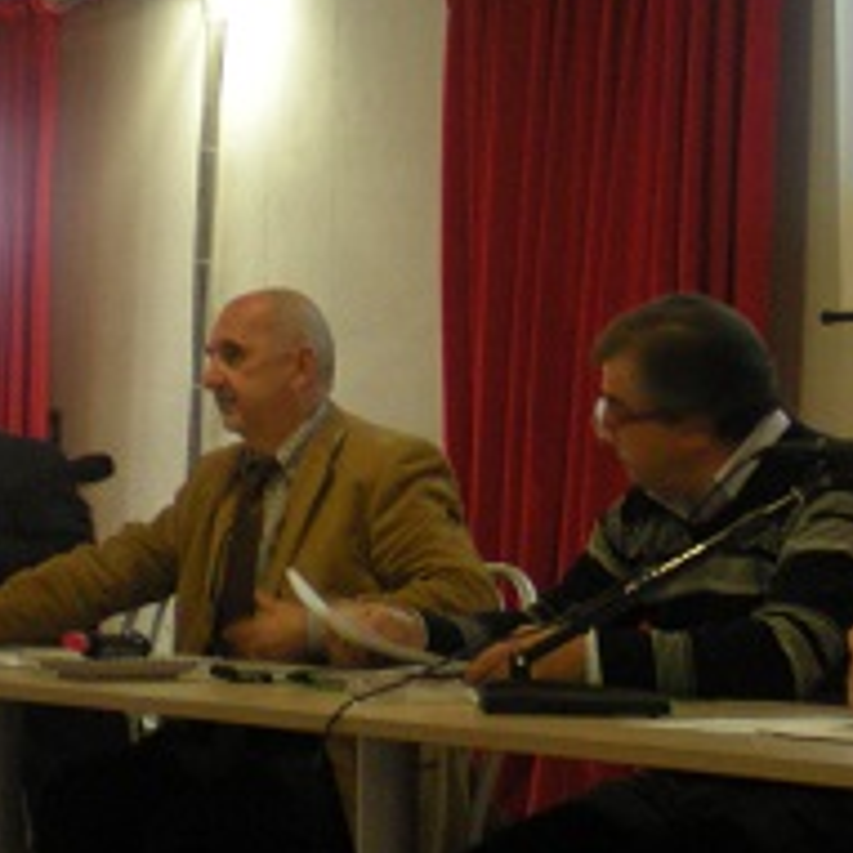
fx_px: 3206
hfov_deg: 15.1
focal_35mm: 115
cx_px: 632
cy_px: 317
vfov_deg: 15.1
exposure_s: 1/13.4
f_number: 3.1
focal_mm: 6.3
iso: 200
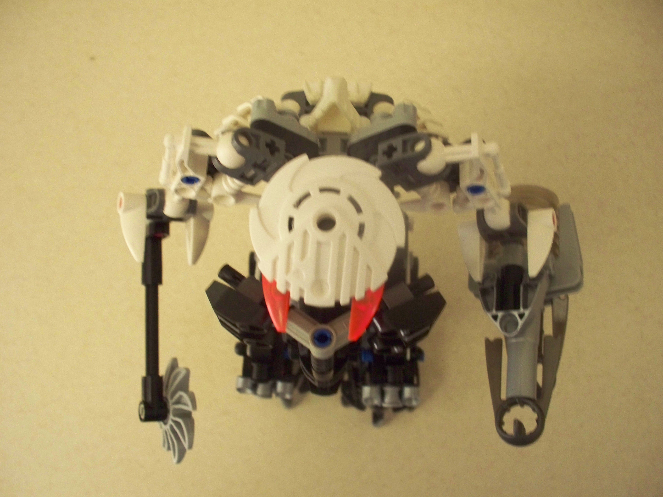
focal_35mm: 35
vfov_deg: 40.7
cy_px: 248
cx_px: 332
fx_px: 670
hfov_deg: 52.6
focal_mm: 7.54
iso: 400
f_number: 2.8
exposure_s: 1/25
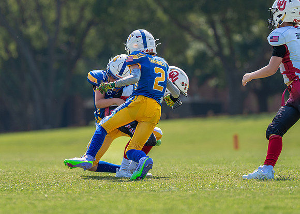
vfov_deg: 3.1
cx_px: 128
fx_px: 3955
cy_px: 95
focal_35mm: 464
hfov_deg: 4.3
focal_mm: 200
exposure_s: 1/1600
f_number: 2.8
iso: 125
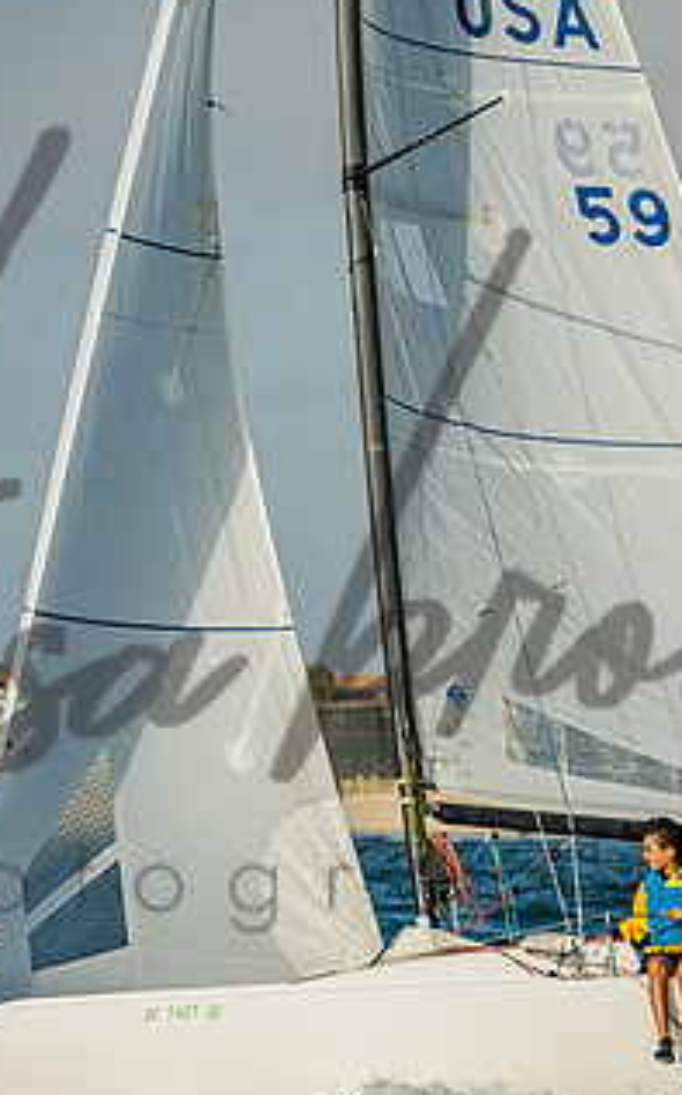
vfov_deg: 5.6
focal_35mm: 378
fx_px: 11262
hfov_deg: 3.5
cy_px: 622
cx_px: 570
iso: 250
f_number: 6.3
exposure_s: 1/800
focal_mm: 200
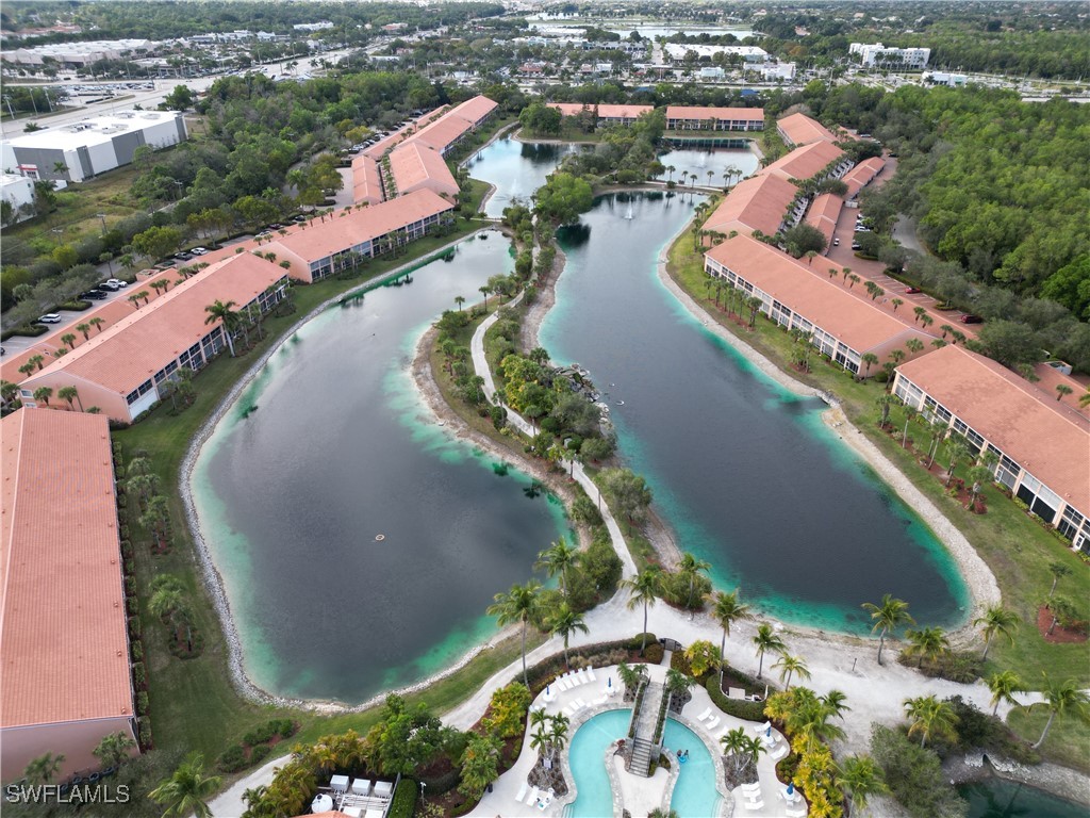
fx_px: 756
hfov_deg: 71.6
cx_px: 545
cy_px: 409
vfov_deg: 56.8
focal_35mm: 24
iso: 120
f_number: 1.7
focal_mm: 6.72
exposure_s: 1/725
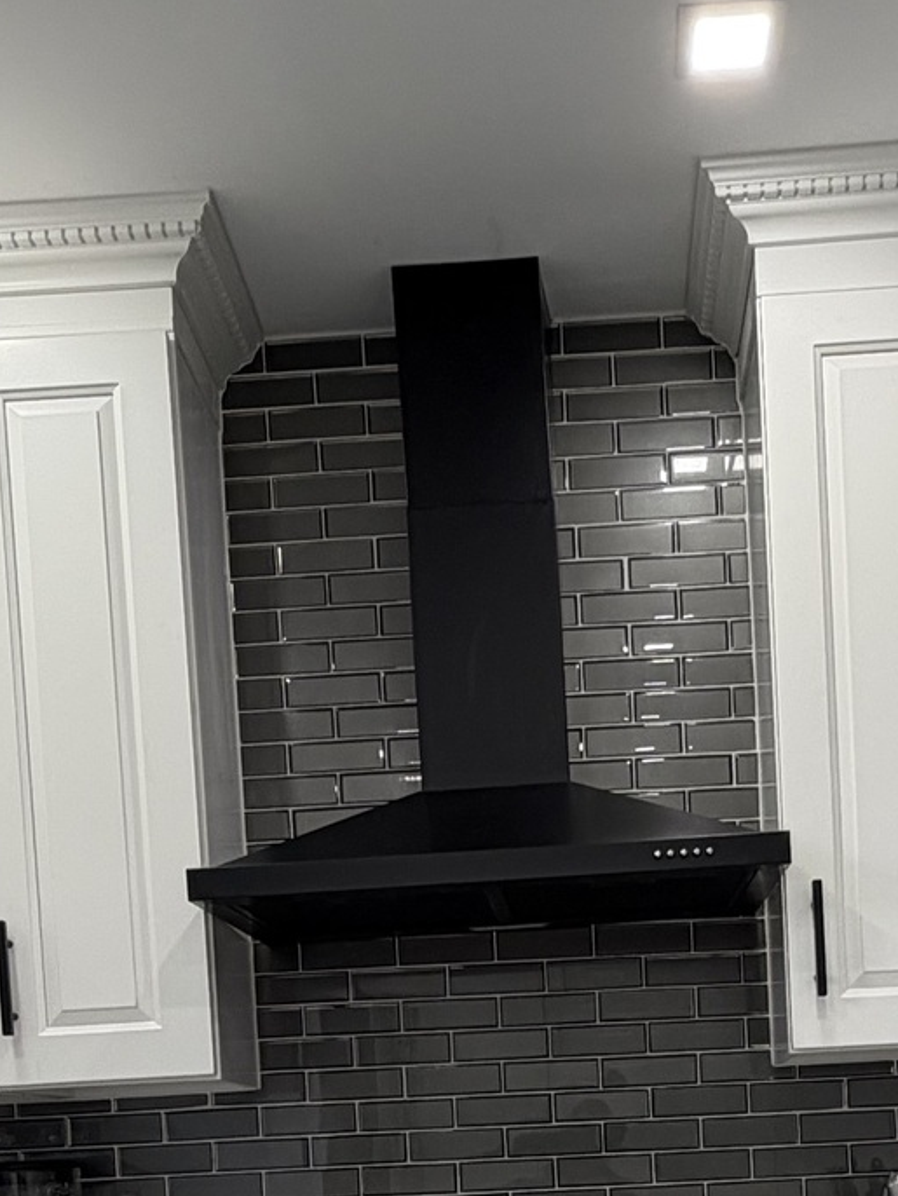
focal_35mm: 47
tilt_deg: -1.1
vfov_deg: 36.0
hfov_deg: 30.8
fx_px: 1625
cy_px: 1226
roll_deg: +2.3
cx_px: 567
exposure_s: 1/120
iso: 125
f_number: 2.2
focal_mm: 2.22
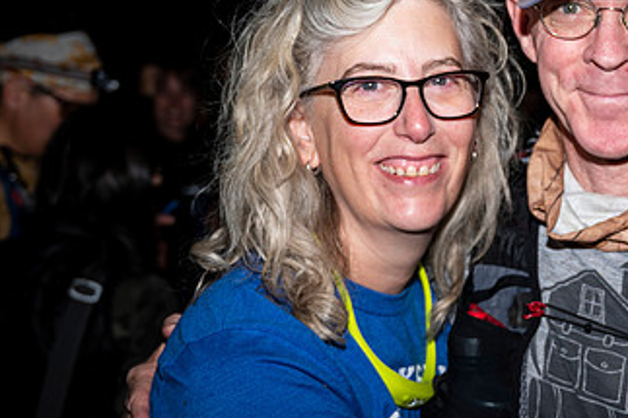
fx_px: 1517
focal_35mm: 87
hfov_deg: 22.6
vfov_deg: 15.7
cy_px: 155
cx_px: 608
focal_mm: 40
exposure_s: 1/200
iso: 320
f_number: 4
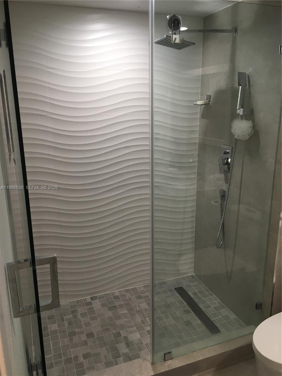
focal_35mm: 29
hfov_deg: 48.2
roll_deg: +0.2
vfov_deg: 61.7
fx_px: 315
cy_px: 188
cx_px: 141
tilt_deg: -16.1
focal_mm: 4.15
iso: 80
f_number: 2.2
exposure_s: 1/30
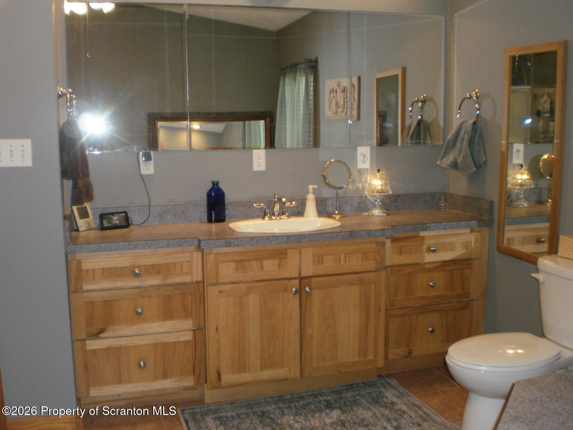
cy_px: 215
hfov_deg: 51.4
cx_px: 286
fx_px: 596
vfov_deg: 39.7
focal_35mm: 36
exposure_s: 1/30
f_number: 3.1
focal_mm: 6.3
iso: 125
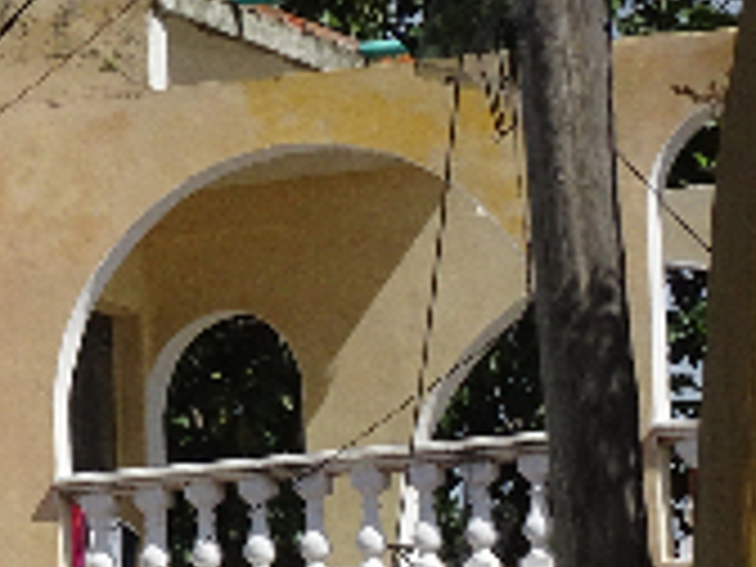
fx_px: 13235
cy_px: 900
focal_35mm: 606
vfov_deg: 2.4
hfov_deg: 3.3
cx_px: -616
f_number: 5.6
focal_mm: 21.66
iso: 80
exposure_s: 1/800
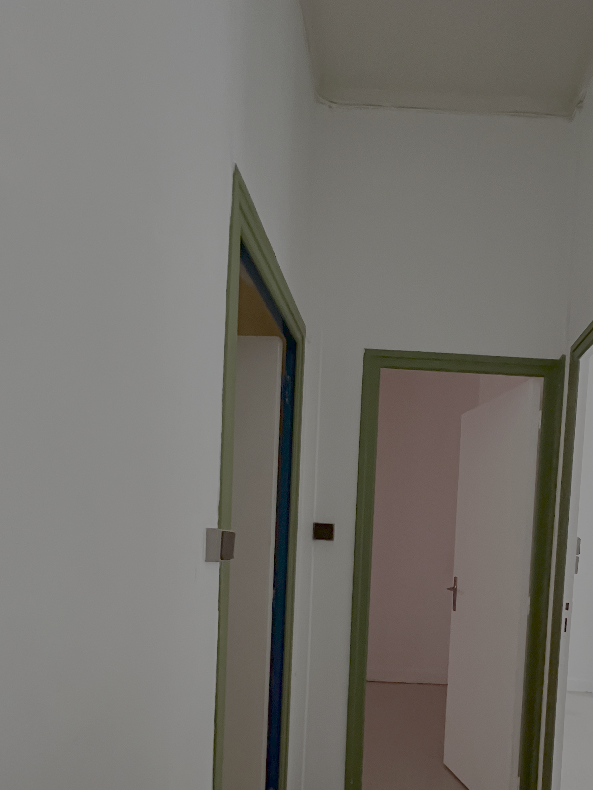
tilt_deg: -1.6
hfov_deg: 61.4
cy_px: 569
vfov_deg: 74.6
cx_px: 411
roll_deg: -3.5
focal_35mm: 21
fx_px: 480
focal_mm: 1.57
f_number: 1.8
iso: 1000
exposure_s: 1/56
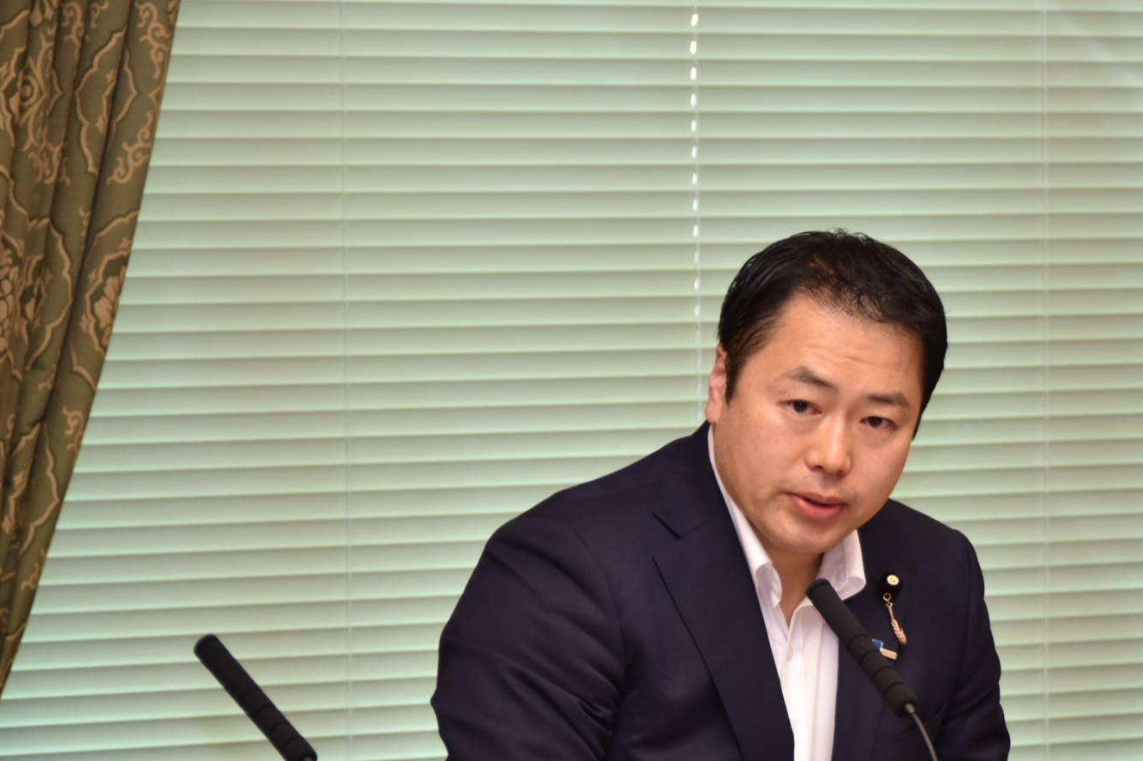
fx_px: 8633
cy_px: 542
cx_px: 819
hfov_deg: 7.6
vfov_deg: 5.0
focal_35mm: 272
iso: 640
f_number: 5.3
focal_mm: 120
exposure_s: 1/60
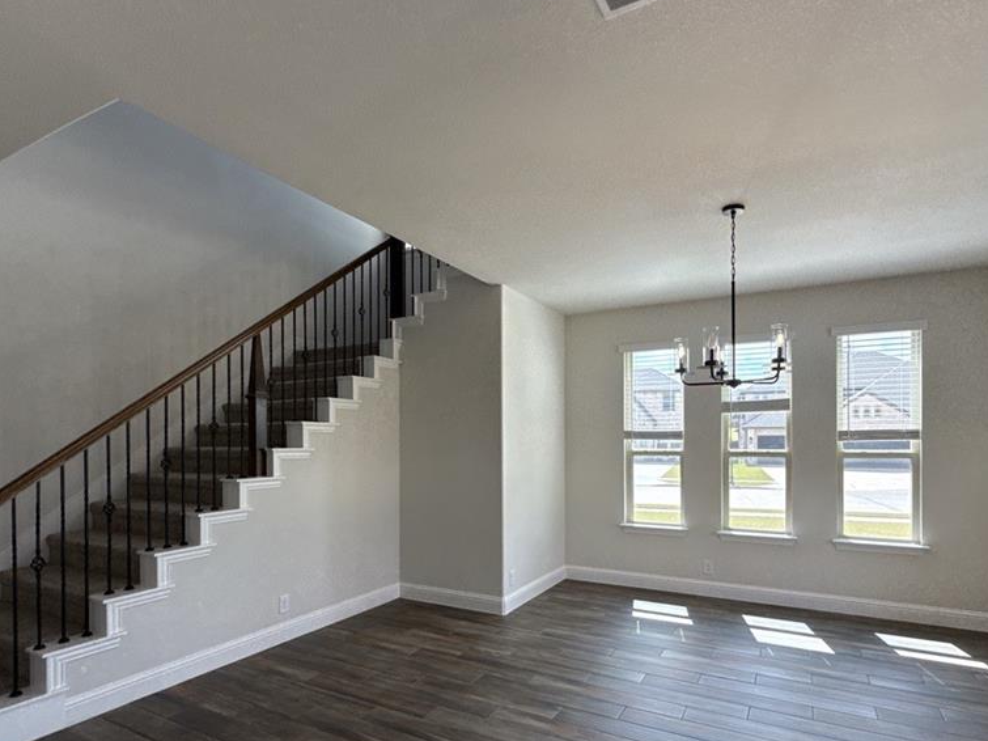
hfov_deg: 84.6
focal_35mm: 19
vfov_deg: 68.1
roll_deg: -0.4
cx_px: 521
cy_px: 440
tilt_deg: -0.9
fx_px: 542
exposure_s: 1/121
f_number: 2.2
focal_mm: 2.22
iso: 40
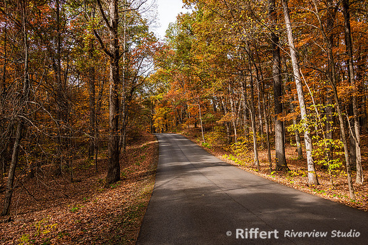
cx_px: 184
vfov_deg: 46.1
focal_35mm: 28
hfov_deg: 65.1
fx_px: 288
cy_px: 122
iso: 140
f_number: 8
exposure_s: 1/160
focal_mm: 28
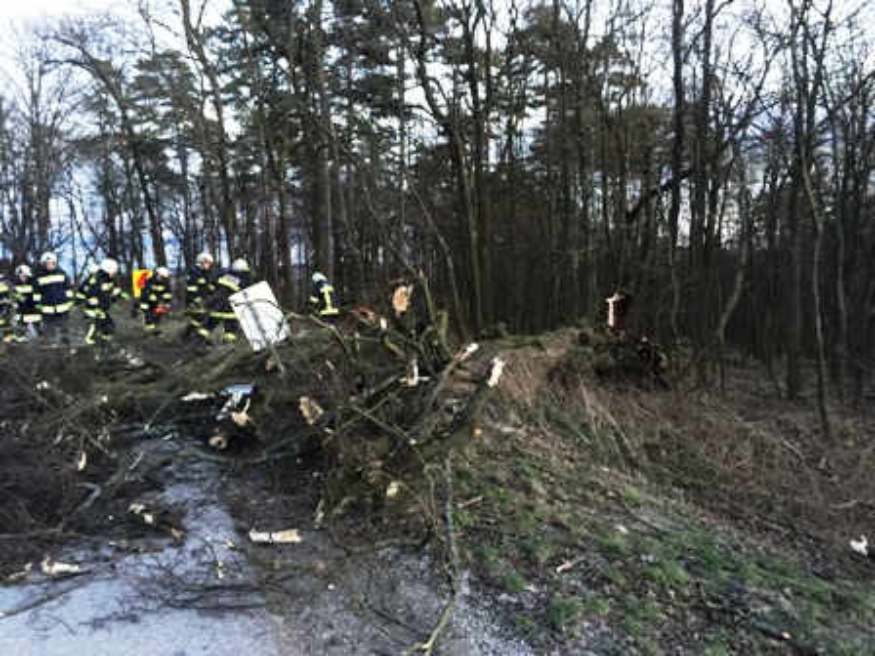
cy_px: 328
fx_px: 733
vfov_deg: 48.2
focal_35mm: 29
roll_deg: +2.6
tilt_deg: -6.3
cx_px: 438
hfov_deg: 61.7
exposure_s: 1/10
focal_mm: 4.15
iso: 125
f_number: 2.2
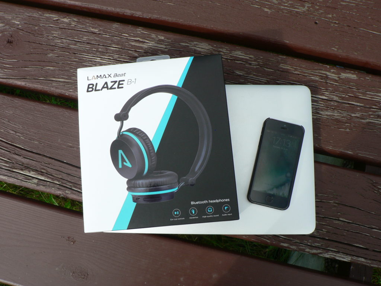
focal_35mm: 36
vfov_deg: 39.7
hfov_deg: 51.4
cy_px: 143
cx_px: 190
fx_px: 396
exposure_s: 1/400
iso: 80
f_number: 4
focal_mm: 6
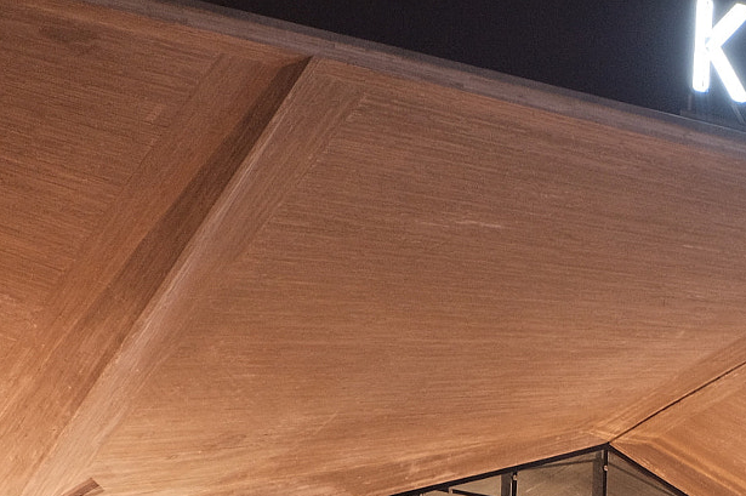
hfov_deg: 9.4
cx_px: 918
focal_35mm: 216
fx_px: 4472
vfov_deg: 6.3
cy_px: 586
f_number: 4
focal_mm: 55
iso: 1000
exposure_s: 1/8
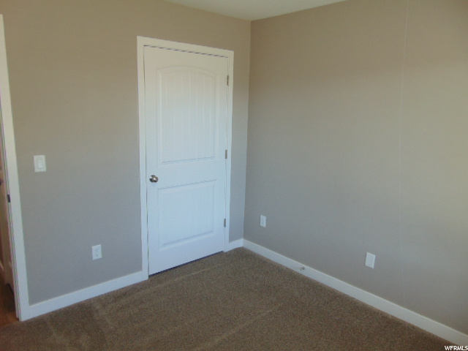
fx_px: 338
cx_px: 234
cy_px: 176
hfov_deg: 69.4
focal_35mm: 25
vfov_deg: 54.9
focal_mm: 4.5
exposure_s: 1/30
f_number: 3
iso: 80
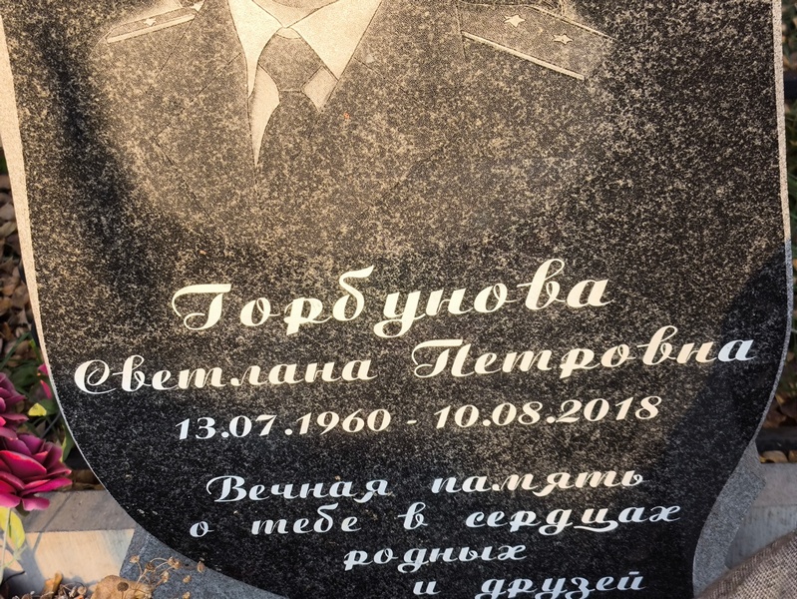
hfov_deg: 38.2
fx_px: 1152
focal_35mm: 50
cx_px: 398
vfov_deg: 29.1
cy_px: 300
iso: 50
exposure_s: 1/270
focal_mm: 4.71
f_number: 1.7
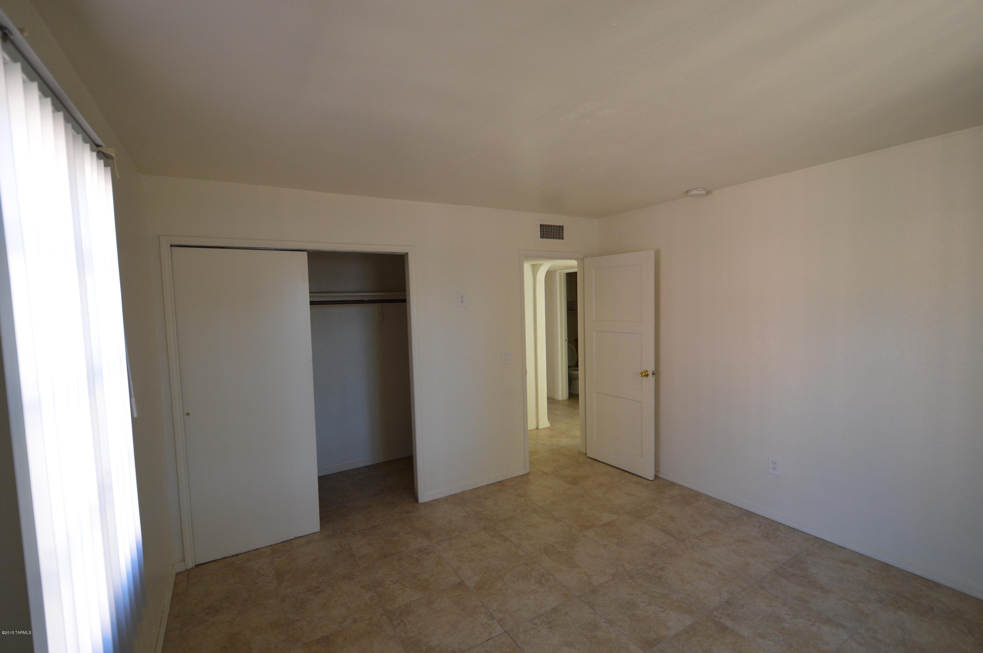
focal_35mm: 15
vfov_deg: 77.2
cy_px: 326
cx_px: 492
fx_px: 409
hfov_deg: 100.4
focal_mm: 10
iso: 400
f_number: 3.5
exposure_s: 1/60
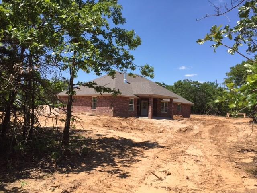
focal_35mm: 29
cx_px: 128
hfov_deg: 61.7
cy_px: 96
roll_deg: -2.2
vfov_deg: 48.2
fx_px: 215
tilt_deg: +4.7
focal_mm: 4.15
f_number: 2.2
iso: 32
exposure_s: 1/1464
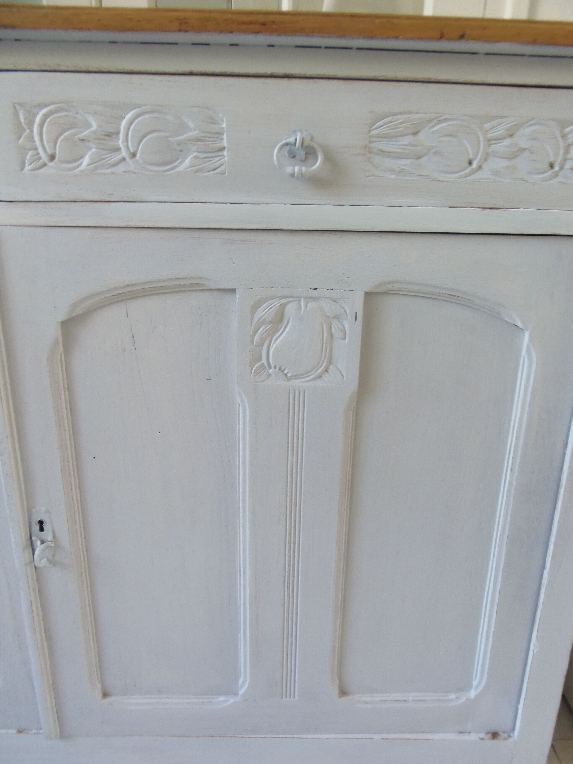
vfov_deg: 71.6
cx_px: 286
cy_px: 382
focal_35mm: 24
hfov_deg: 56.8
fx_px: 530
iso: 125
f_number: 2.9
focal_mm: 4.3
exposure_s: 1/30
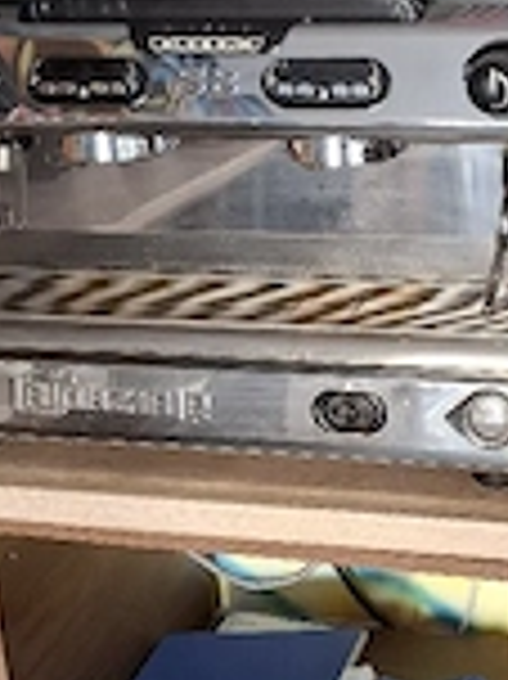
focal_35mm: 61
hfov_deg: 23.4
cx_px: 459
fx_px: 1195
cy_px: 171
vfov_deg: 31.2
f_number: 1.8
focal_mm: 5.54
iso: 400
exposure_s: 1/25
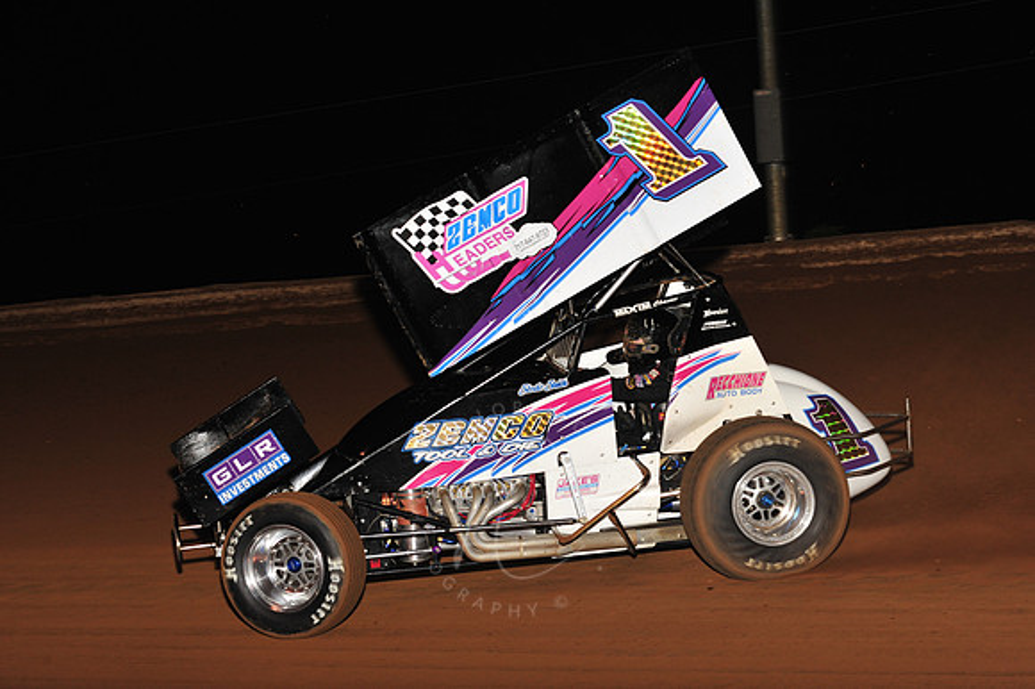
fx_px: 2471
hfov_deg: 23.7
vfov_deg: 15.9
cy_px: 344
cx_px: 518
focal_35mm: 86
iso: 1000
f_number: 8
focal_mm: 86
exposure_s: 1/320
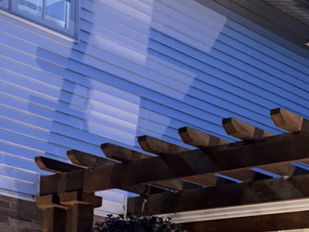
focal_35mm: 91
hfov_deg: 19.5
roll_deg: -2.3
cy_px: 356
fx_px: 813
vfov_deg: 15.0
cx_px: 426
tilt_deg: +1.2
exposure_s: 1/6
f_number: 1.6
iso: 400
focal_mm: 5.96
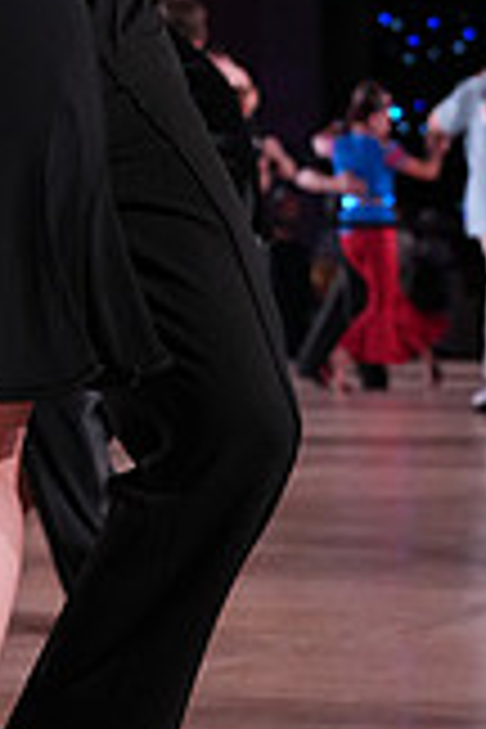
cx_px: -65
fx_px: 3564
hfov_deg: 7.7
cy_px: -166
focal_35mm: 176
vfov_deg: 11.4
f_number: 4
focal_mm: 49
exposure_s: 1/500
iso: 2500
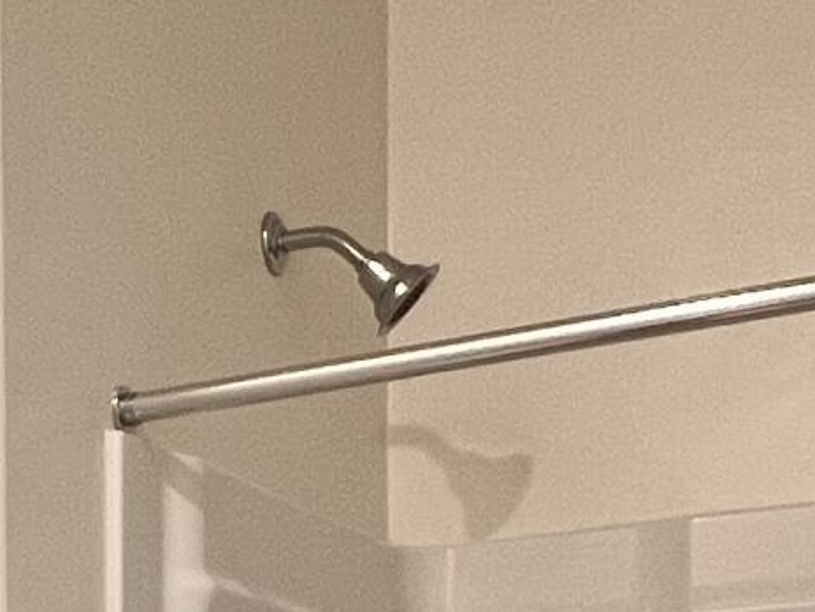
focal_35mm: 84
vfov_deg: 15.2
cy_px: 1092
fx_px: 1978
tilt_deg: -4.1
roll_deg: +0.7
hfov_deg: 22.2
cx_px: -54
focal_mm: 1.57
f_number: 1.8
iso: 200
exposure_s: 1/120
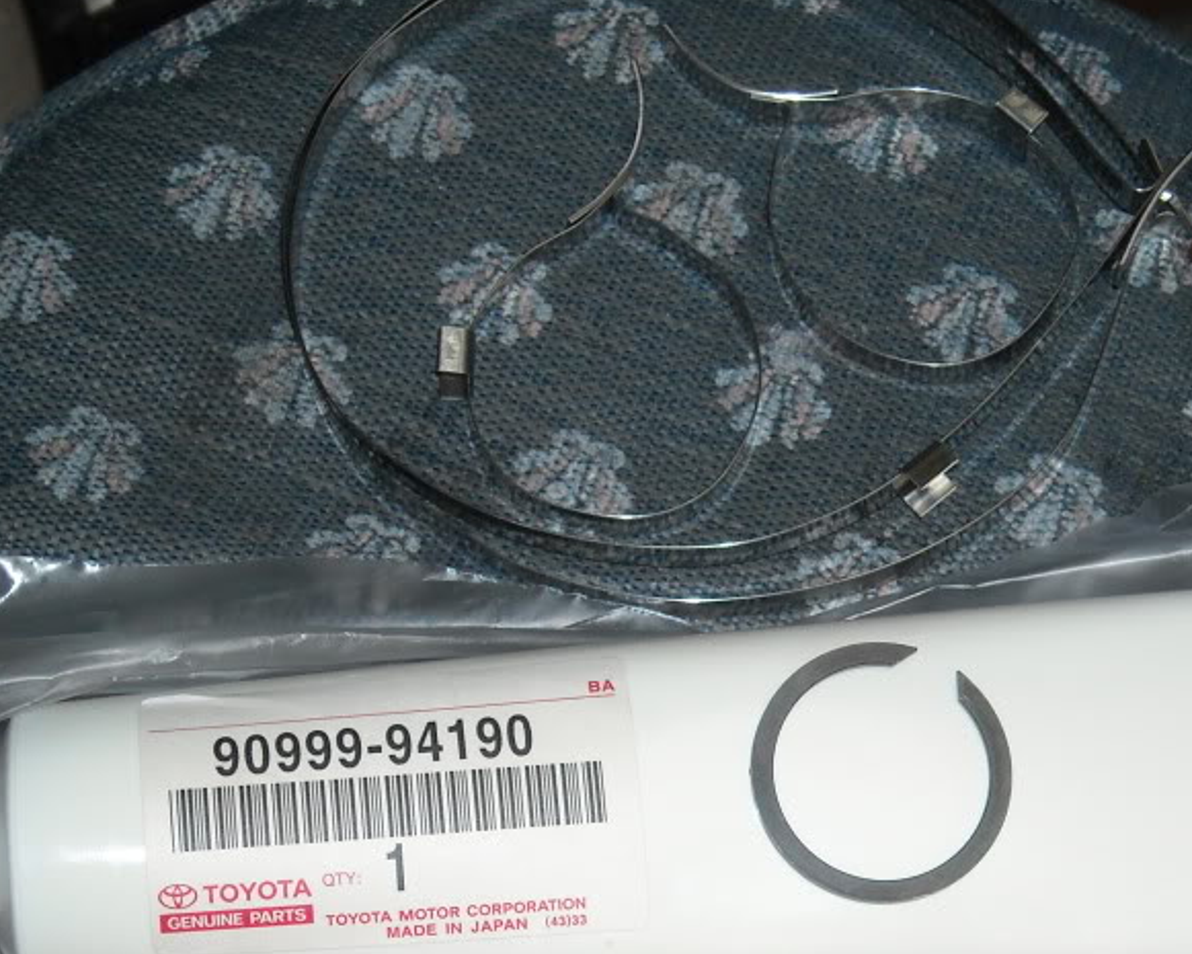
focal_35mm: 105
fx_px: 3705
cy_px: 665
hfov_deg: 18.3
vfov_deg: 14.6
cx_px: 732
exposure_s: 1/125
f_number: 3.5
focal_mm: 9.9
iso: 200
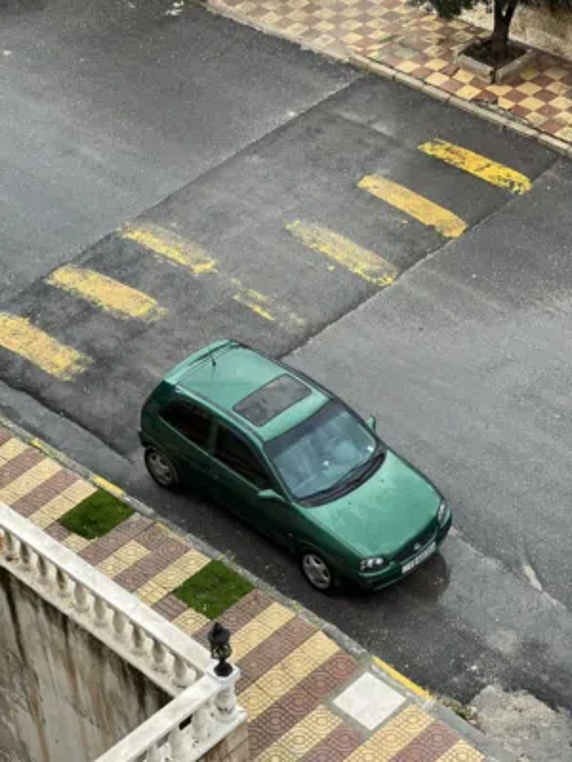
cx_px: 286
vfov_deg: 25.3
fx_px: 1696
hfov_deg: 19.1
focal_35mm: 77
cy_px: 381
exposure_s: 1/121
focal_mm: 9
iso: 100
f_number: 2.8
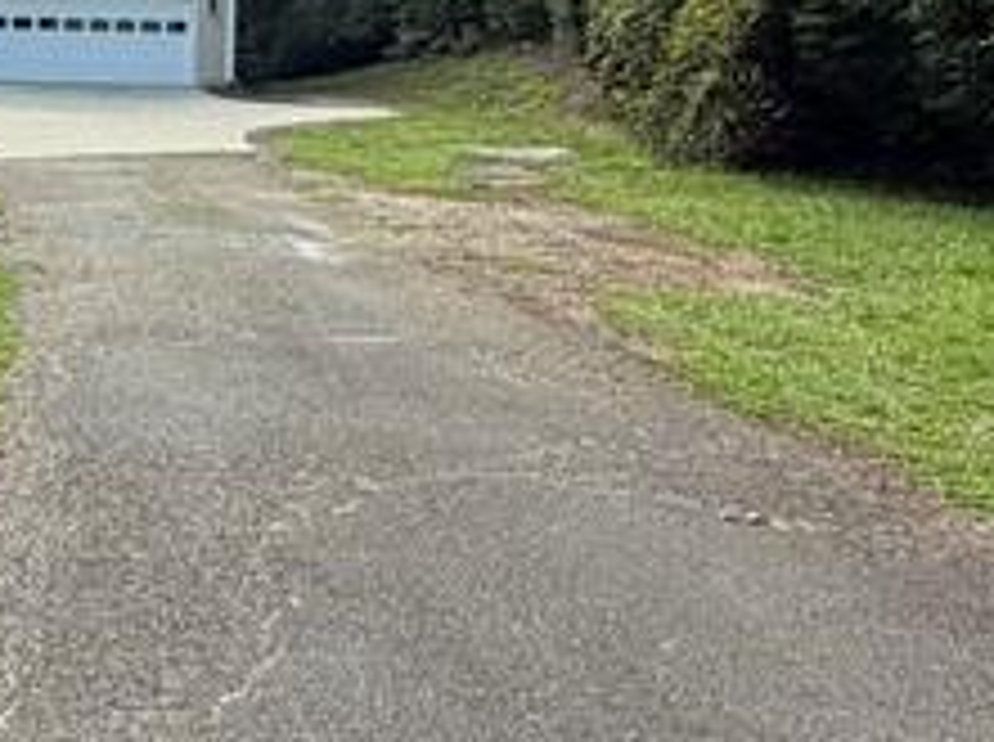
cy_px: -13
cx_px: 148
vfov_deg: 21.7
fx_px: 1863
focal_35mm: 65
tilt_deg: +0.6
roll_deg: -1.8
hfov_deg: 29.0
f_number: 2.2
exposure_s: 1/221
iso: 40
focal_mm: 2.22
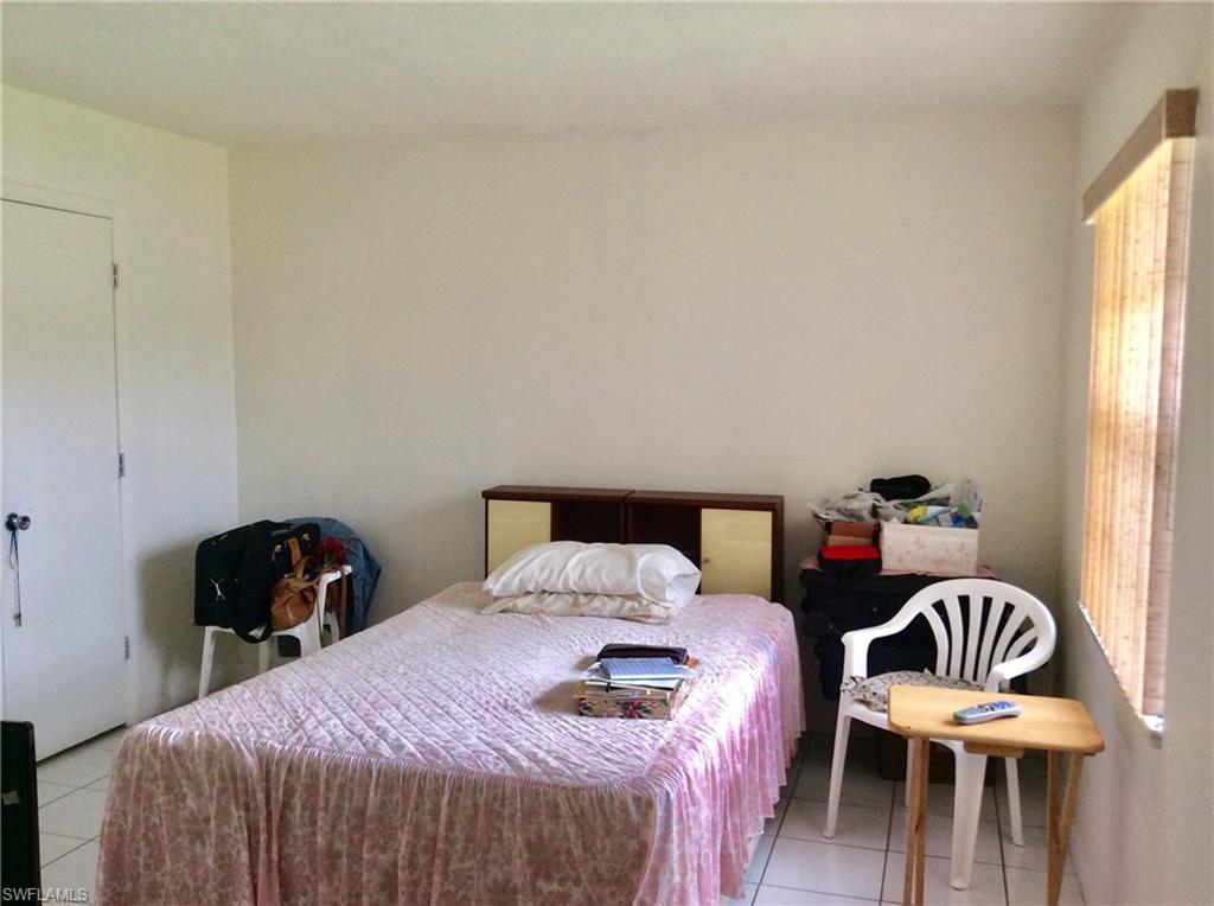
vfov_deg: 44.0
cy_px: 453
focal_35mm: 32
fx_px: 1120
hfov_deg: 56.9
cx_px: 607
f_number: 2.4
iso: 80
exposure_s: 1/24
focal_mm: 3.3
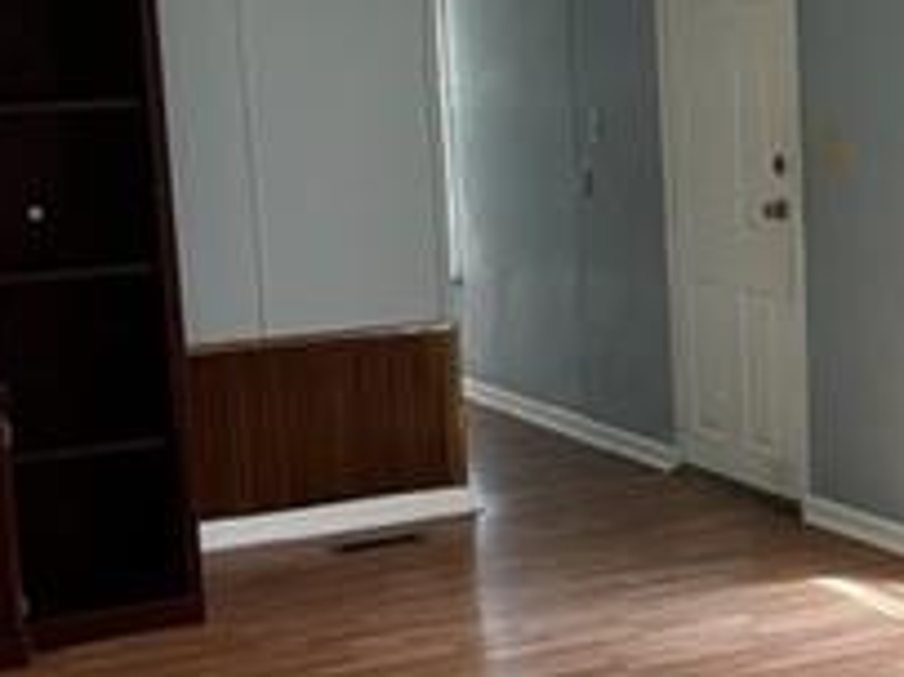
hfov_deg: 23.0
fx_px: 2140
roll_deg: +1.3
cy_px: 428
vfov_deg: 17.9
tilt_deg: -11.7
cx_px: 877
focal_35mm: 82
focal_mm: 5.1
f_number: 1.6
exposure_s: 1/60
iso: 200
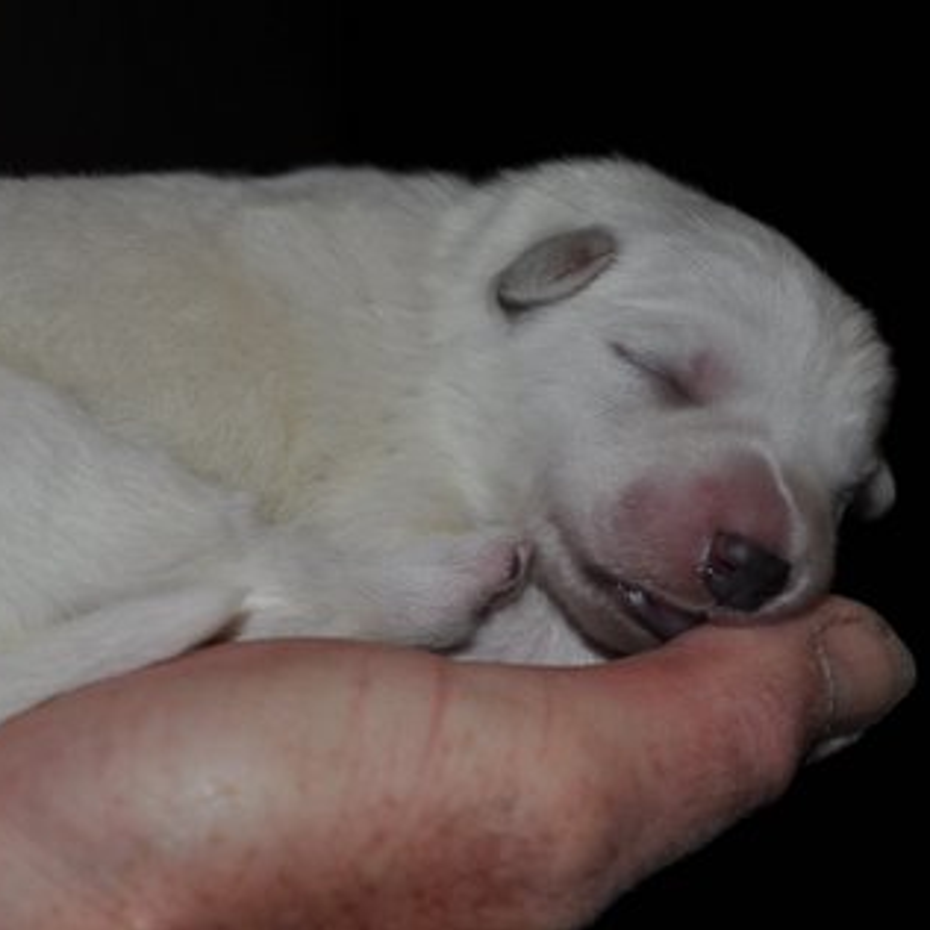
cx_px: 241
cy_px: 464
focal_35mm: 93
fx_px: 2827
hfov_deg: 18.6
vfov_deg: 18.7
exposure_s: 1/60
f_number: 4.5
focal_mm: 48
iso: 200
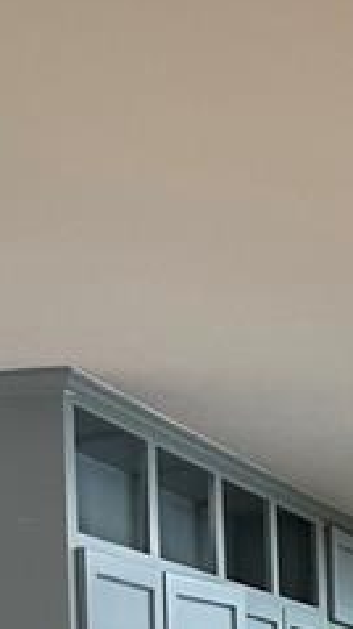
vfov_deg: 21.5
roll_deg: +2.1
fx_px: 1518
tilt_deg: +0.8
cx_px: 672
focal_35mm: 91
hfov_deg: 12.0
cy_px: 790
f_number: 1.6
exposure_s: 1/60
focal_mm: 5.1
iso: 160
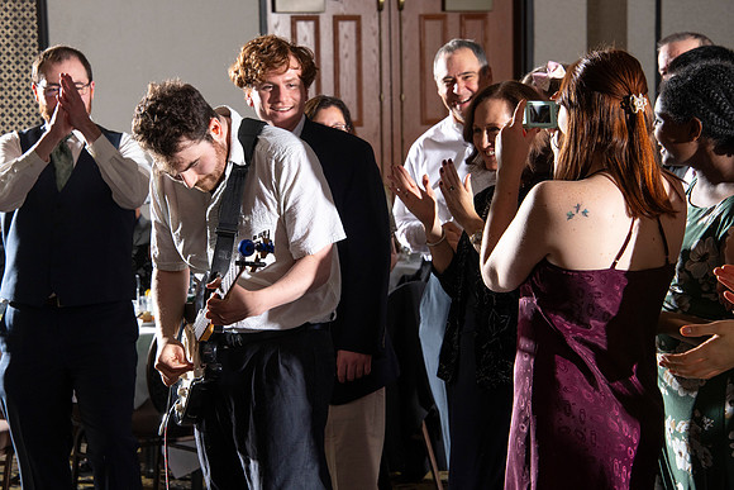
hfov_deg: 14.8
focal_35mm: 138
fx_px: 2819
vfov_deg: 9.9
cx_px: 328
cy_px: 219
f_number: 9
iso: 800
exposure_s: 1/160
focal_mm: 125
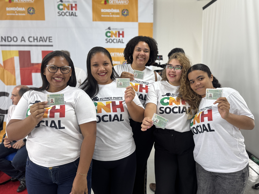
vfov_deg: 56.8
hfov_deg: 71.6
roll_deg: -0.3
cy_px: 97
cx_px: 130
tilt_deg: -6.8
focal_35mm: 24
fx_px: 180
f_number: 1.78
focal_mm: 6.76
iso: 200
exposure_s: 1/60
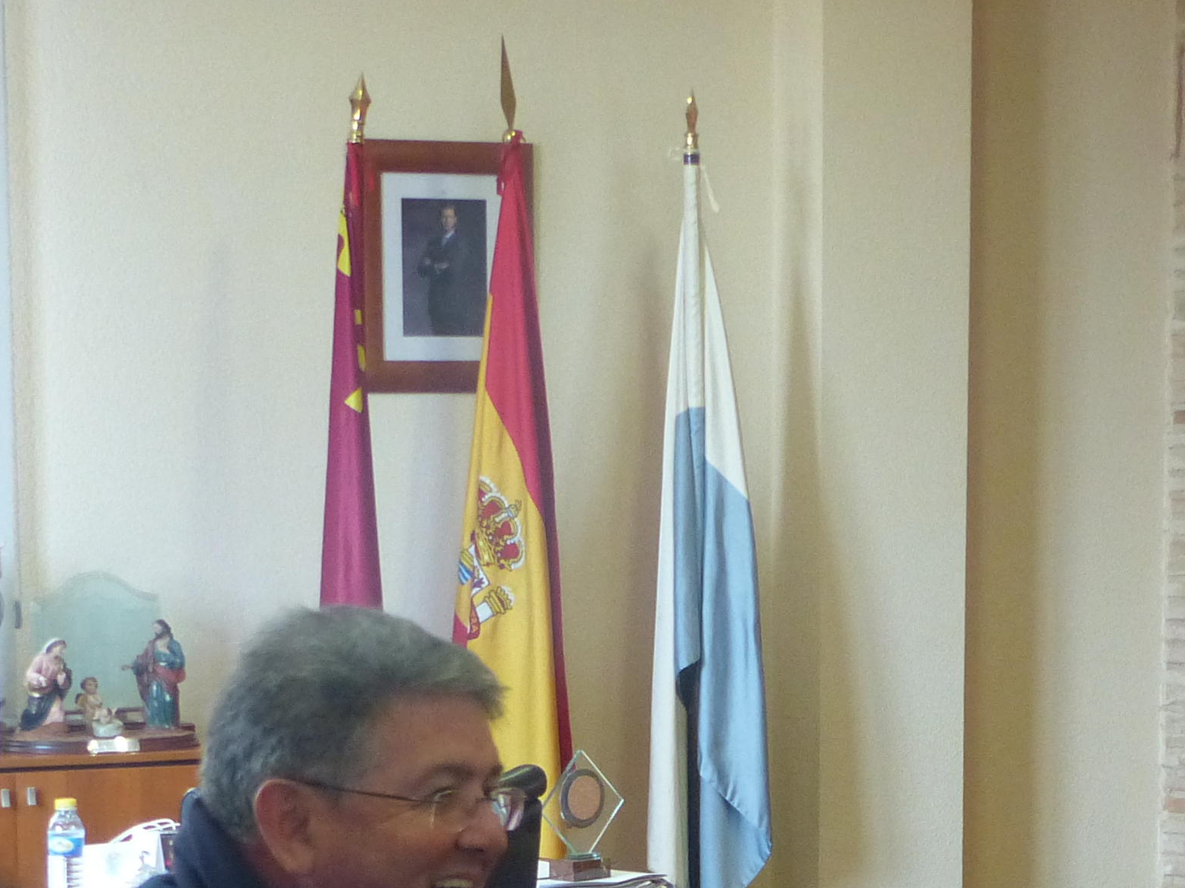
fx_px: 4313
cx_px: 784
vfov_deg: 11.5
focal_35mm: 126
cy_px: 1116
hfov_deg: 15.6
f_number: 2.8
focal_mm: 8.7
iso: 400
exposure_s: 1/30
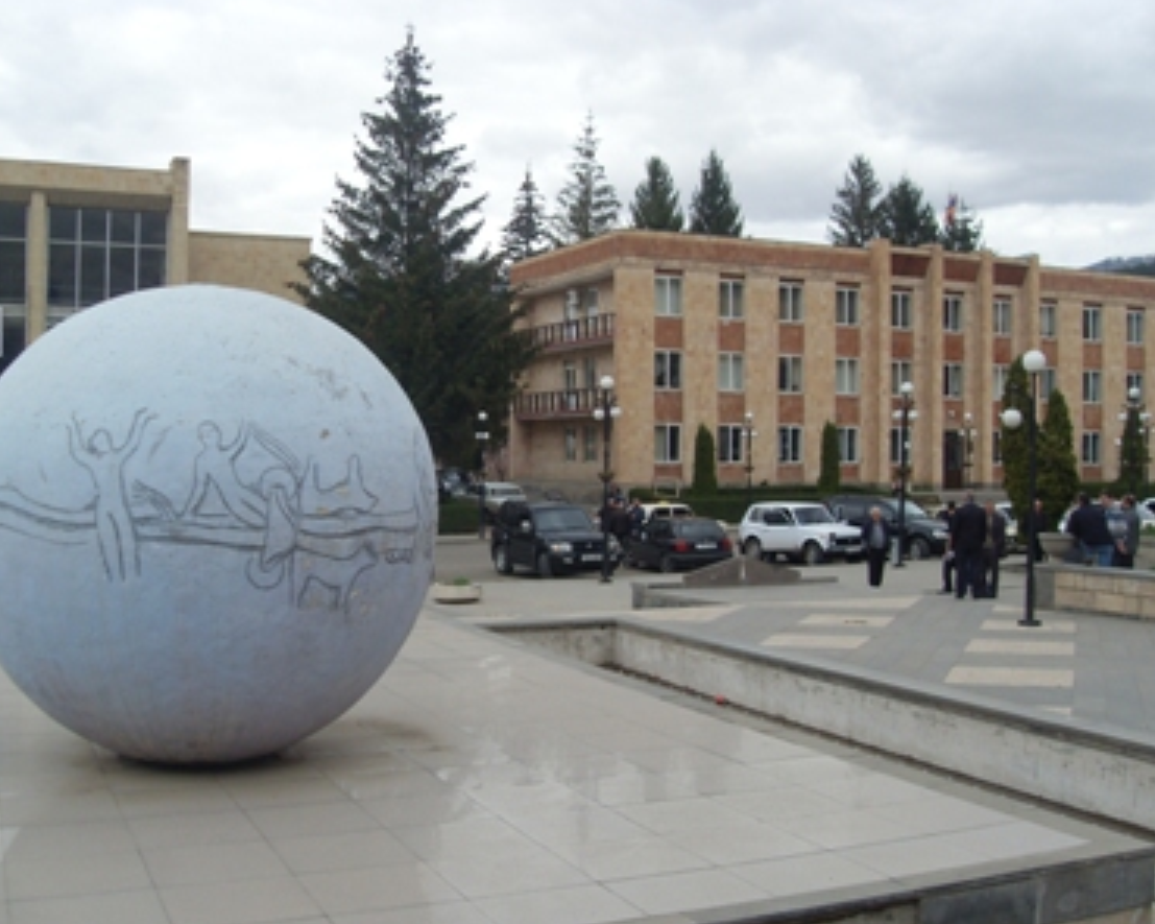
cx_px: 598
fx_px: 1264
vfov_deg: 40.1
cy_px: 464
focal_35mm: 37
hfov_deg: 49.1
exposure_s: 1/125
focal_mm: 6.3
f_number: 7
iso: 80
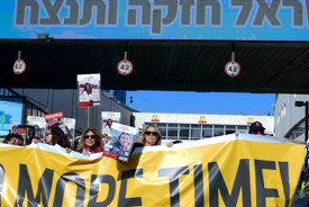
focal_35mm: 61
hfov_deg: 32.8
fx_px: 524
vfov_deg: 22.3
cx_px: 175
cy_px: 119
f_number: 5.6
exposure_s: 1/400
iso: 31
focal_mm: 35
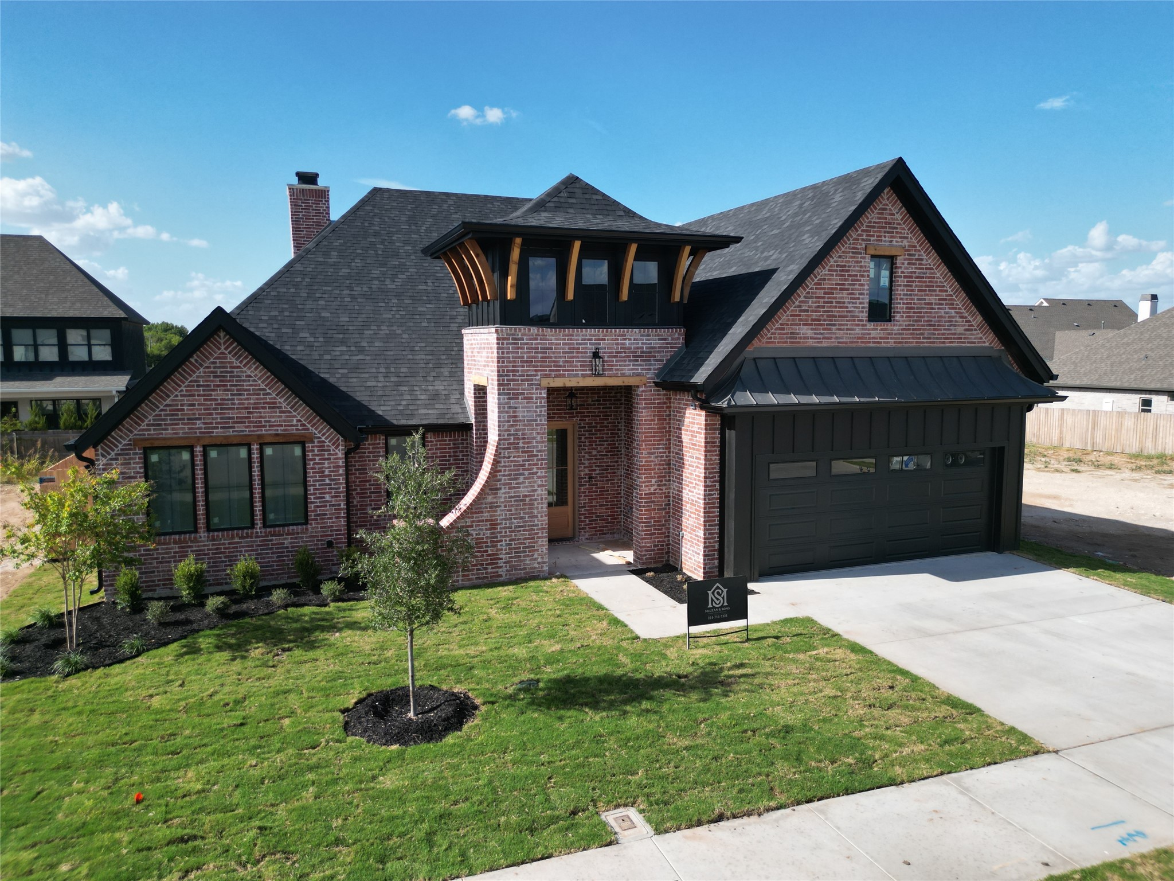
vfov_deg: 56.8
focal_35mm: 24
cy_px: 440
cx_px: 587
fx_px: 814
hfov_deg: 71.6
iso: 140
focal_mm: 6.72
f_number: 1.7
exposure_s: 1/3000
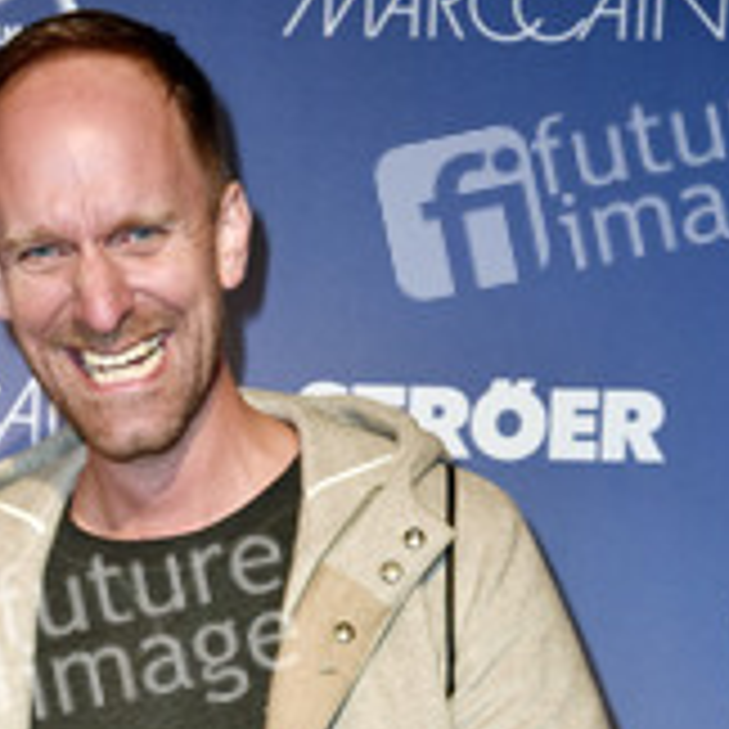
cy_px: 868
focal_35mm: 130
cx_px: 198
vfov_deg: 13.1
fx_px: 3097
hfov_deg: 13.4
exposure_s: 1/125
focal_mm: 62
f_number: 5.6
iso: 1100
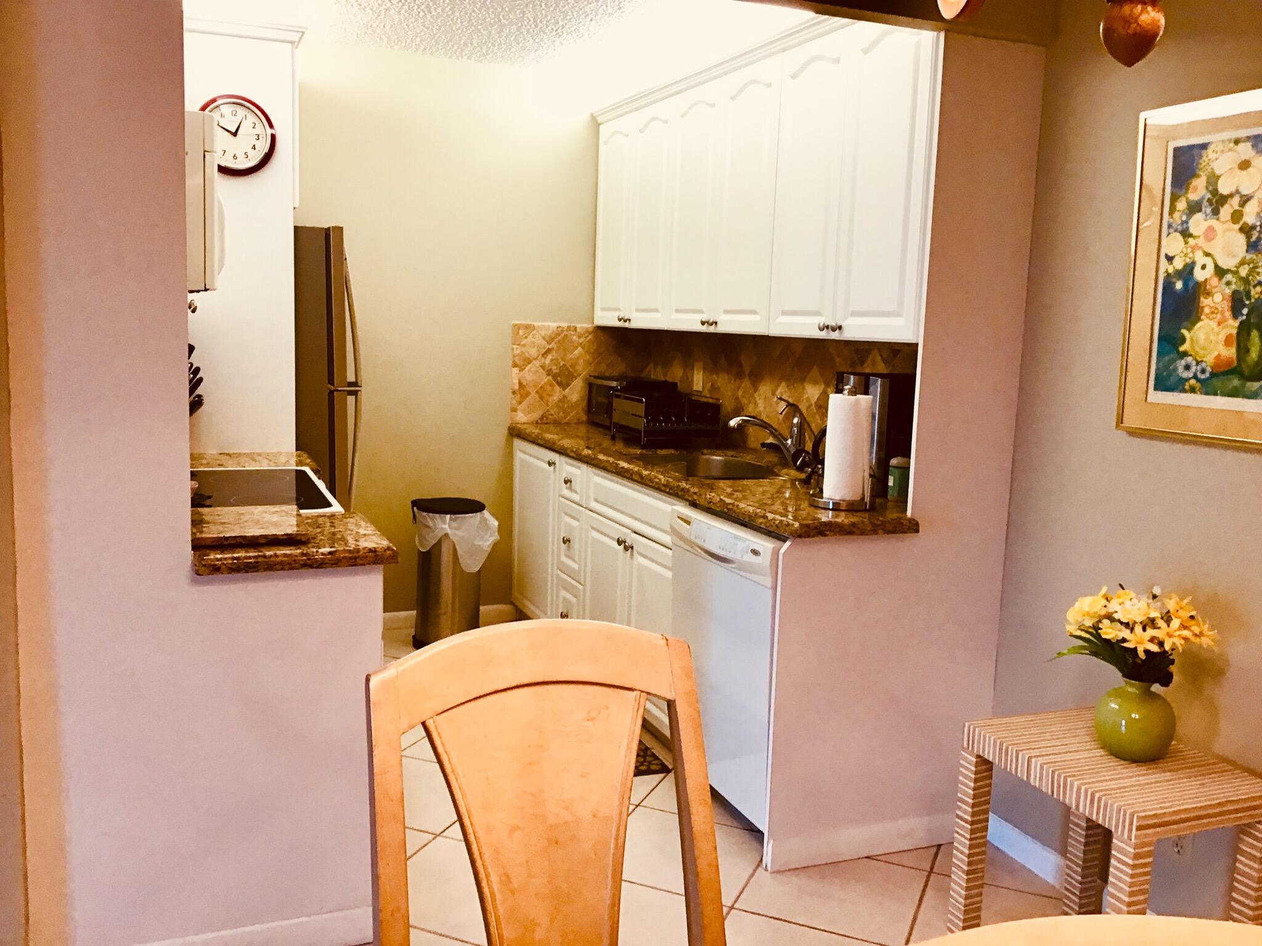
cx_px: 631
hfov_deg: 58.4
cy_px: 473
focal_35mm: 31
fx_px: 1130
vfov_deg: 45.4
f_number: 2.4
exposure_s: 1/30
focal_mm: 3.3
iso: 64
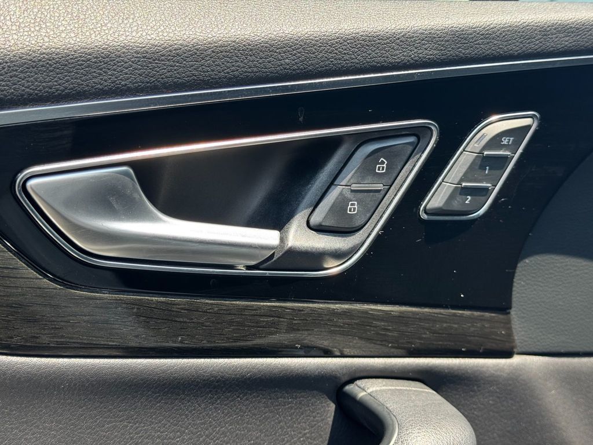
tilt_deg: -7.4
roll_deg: -0.1
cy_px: 222
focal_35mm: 48
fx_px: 822
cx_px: 296
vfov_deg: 30.3
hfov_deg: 39.7
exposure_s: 1/338
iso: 64
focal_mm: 6.76
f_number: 1.78
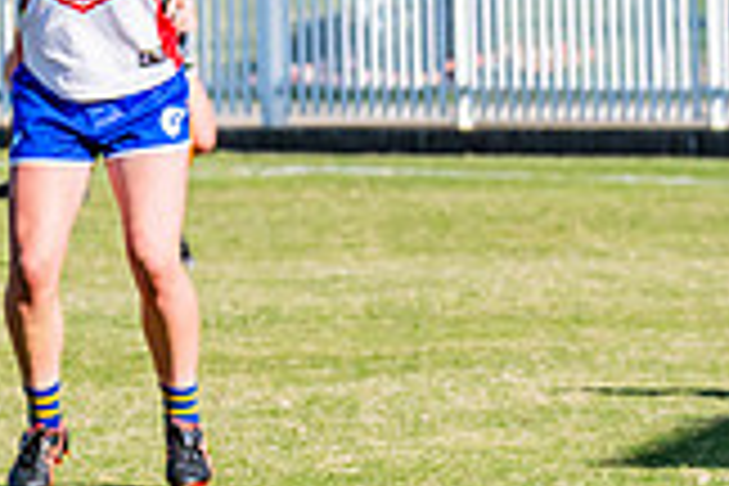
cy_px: 15
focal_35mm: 812
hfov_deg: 2.5
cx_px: 949
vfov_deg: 1.7
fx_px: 16442
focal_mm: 210
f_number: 9
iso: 800
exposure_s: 1/1600
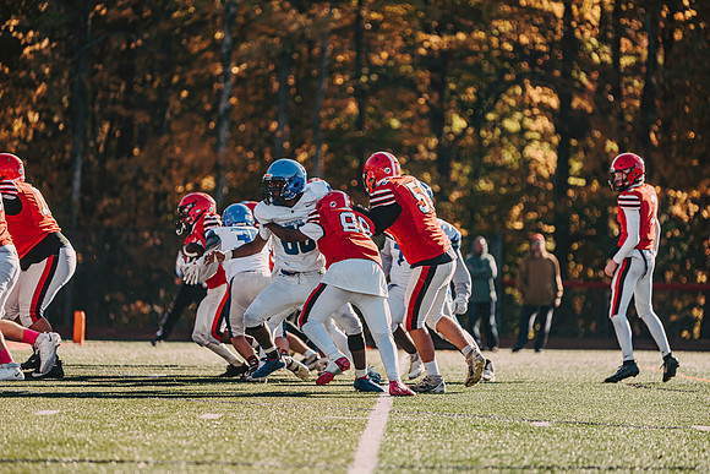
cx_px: 355
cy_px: 237
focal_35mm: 200
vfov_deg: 6.9
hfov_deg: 10.3
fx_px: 3945
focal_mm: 200
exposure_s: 1/2000
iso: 250
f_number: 3.2
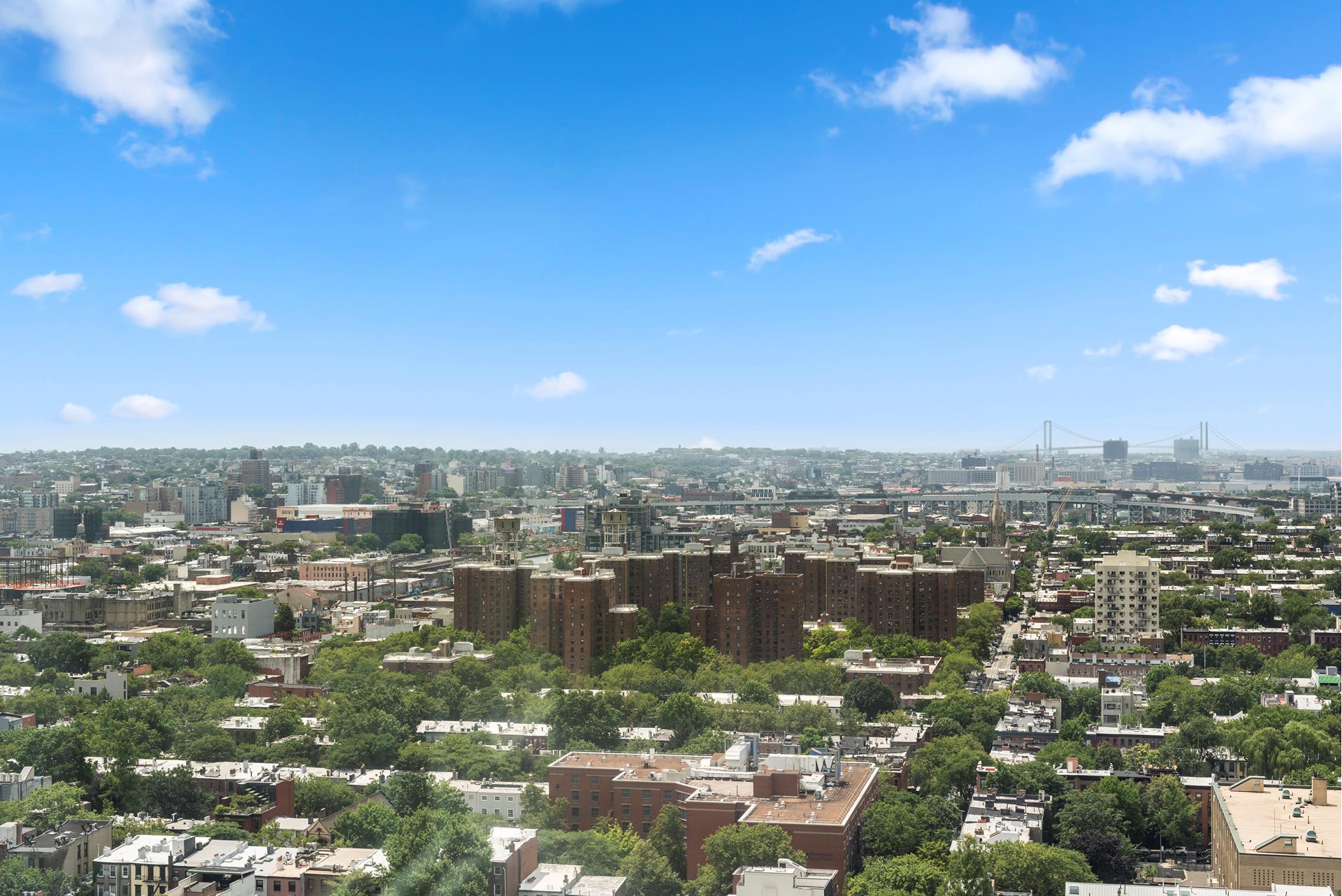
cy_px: 448
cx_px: 671
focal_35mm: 50
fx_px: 1864
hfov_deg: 39.6
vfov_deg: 27.0
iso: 100
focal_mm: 50
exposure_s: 1/400
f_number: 8
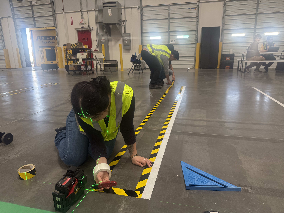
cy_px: 106
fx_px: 197
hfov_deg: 71.6
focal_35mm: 24
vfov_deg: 56.8
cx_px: 142
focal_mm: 6.76
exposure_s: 1/146
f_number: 1.78
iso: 200
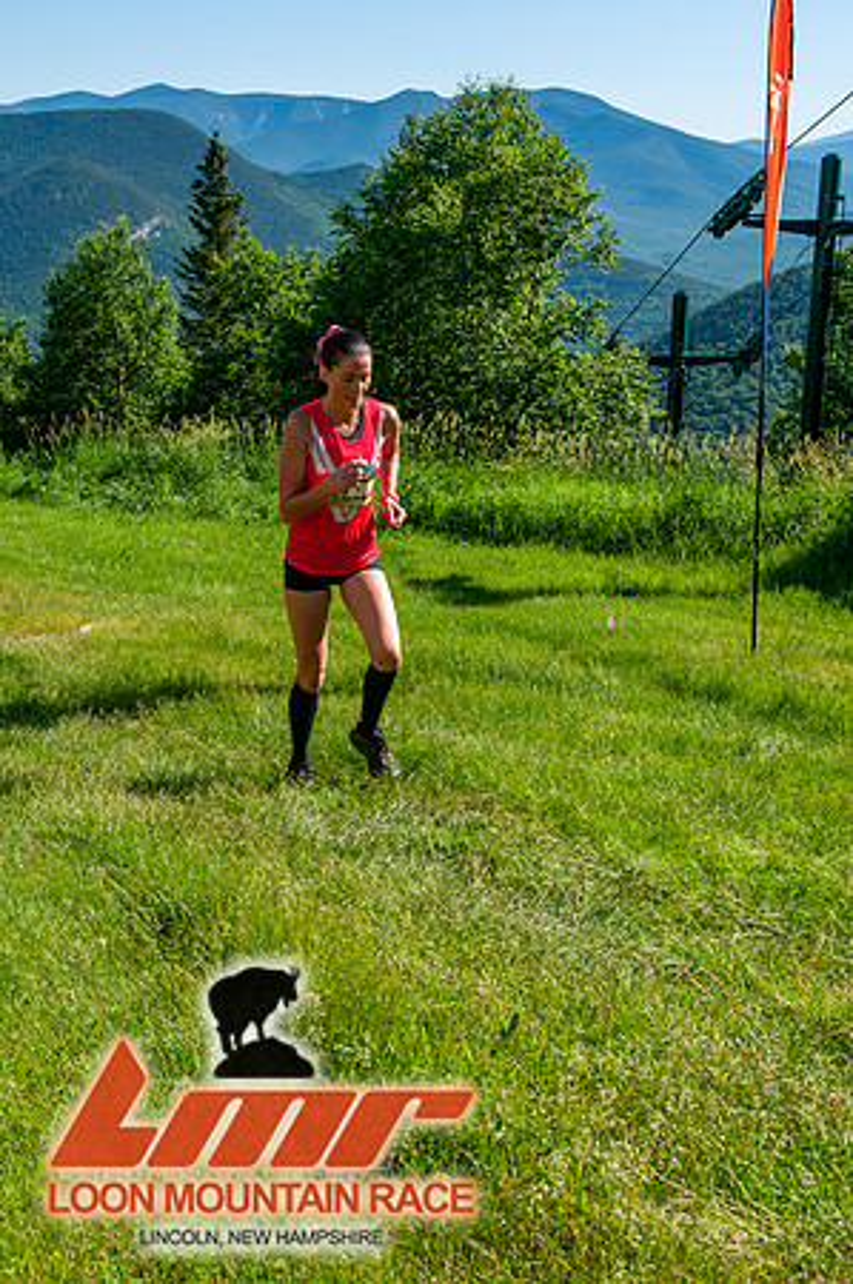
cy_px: 642
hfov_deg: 26.4
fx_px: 1817
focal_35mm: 51
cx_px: 426
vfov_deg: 38.9
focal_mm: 34
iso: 200
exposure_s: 1/400
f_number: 8
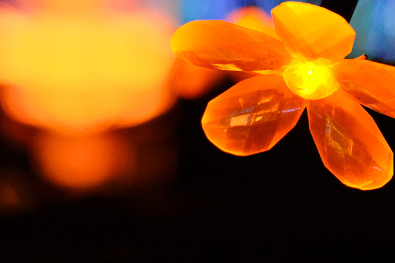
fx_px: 2392
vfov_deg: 6.3
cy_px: 20
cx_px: 105
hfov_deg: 9.4
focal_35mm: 218
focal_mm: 55
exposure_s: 1/60
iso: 5000
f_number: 4
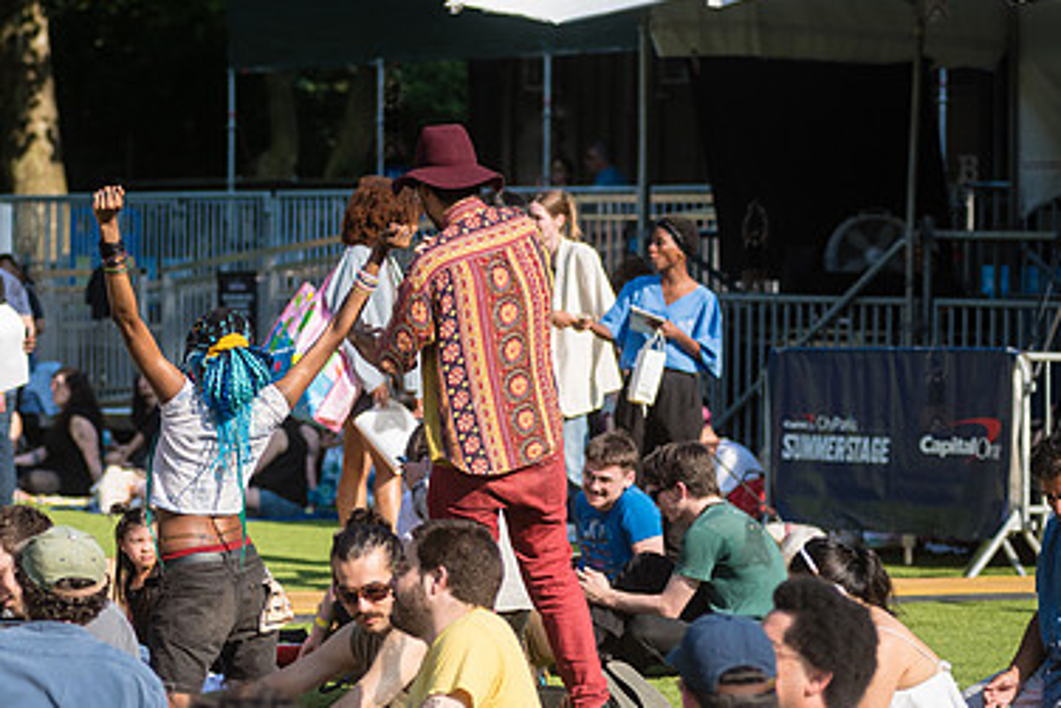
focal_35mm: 162
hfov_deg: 12.7
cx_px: 389
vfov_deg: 8.5
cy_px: 382
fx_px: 4776
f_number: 3.5
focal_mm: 105
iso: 400
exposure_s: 1/4000
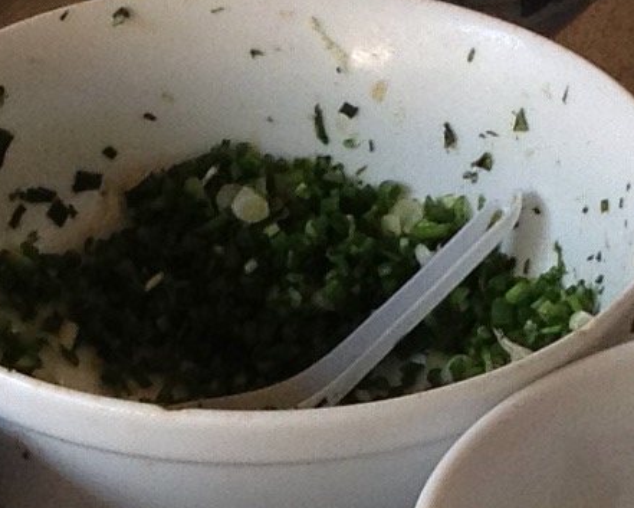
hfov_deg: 7.6
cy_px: 669
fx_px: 4748
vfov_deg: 6.1
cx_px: -171
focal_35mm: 253
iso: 80
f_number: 2.4
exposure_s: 1/60
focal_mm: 4.28
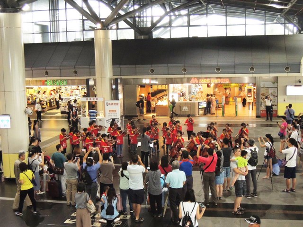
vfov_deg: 29.1
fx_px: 438
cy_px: 114
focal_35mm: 50
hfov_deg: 38.2
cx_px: 152
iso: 800
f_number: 3.7
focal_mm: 9
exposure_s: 1/60
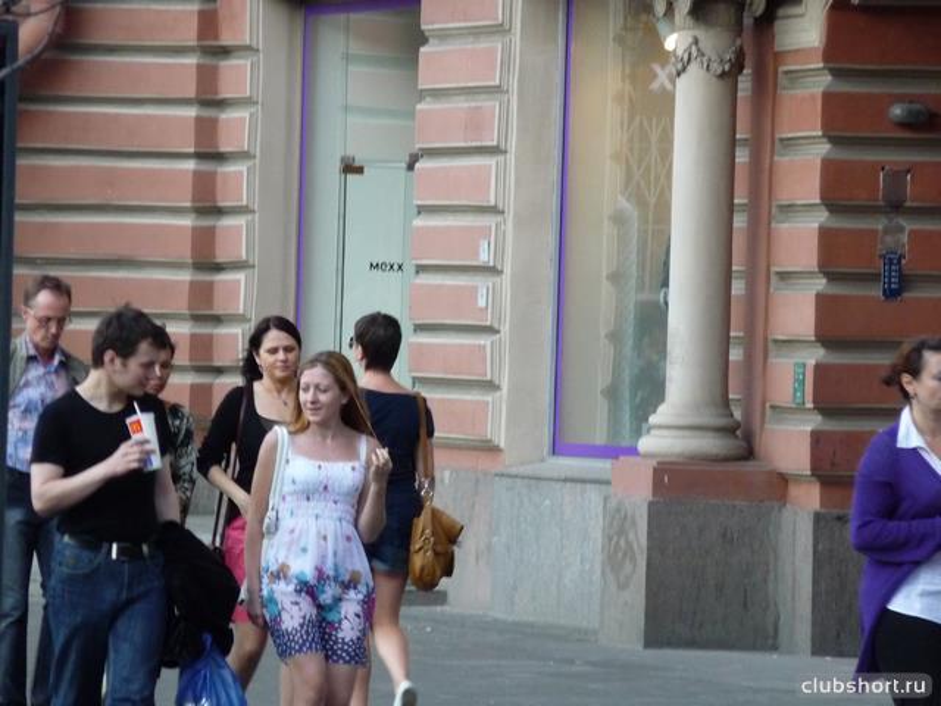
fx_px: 8563
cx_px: 470
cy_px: 353
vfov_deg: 4.7
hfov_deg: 6.3
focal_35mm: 315
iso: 400
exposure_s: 1/100
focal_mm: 47
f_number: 4.9
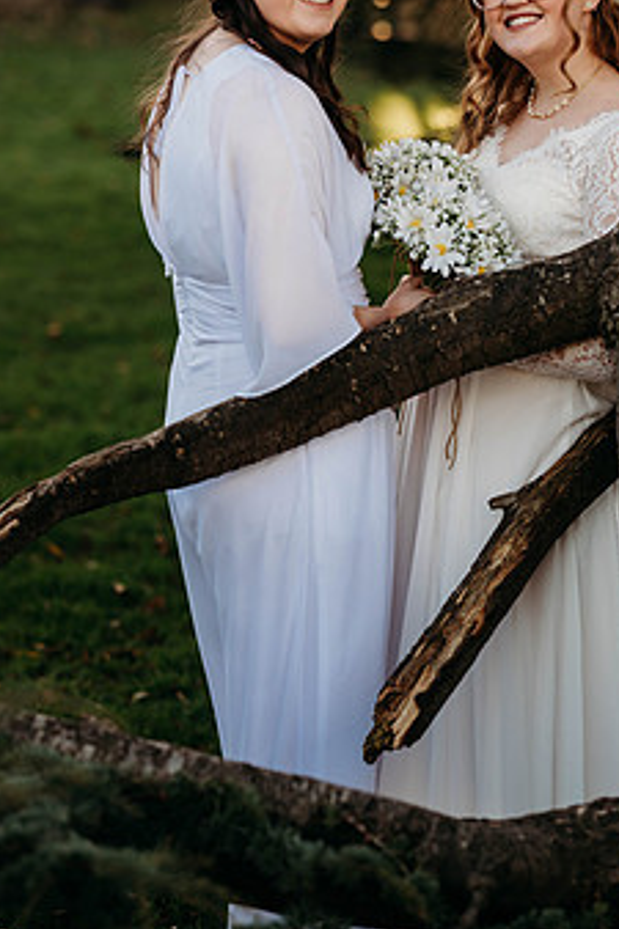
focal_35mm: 113
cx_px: 367
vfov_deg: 18.1
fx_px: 2917
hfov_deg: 12.1
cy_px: 412
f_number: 2.5
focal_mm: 85
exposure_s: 1/640
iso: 100
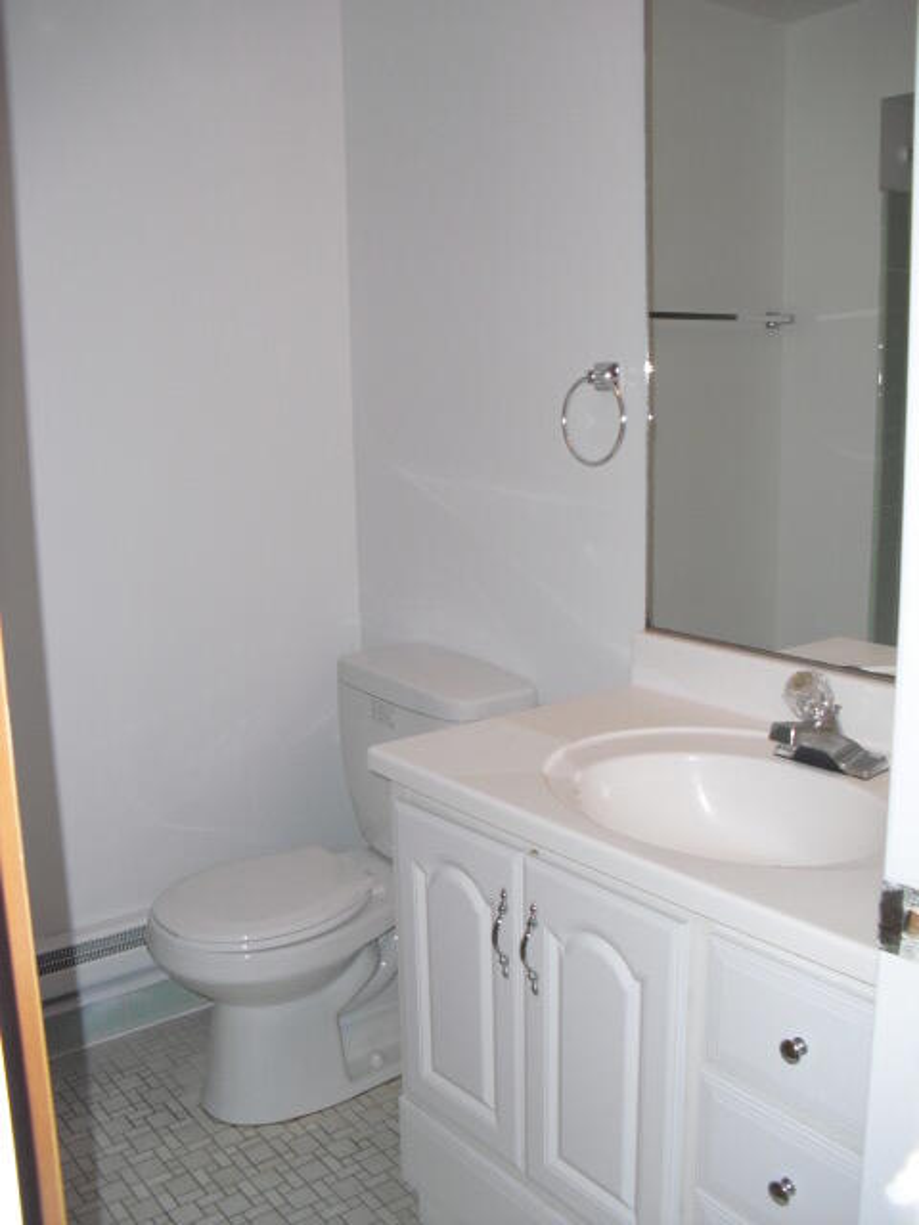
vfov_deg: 51.4
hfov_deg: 39.7
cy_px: 612
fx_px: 1274
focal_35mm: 36
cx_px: 460
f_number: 3.1
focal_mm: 6.3
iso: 200
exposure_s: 1/60
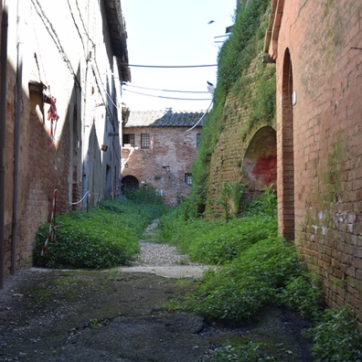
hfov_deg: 25.5
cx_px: 154
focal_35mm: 68
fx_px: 800
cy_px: 180
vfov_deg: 25.5
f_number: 6.3
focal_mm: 35
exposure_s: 1/100
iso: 125
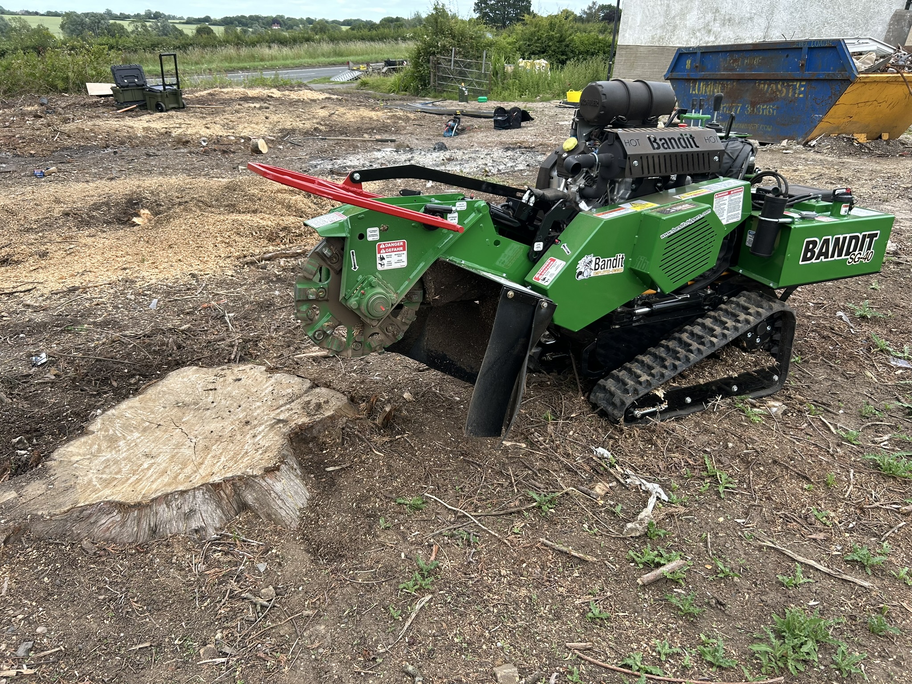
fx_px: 685
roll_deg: -0.7
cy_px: 342
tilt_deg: -24.0
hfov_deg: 67.3
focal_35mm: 26
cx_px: 456
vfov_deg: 53.1
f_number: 1.5
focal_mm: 5.7
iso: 50
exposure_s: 1/1135
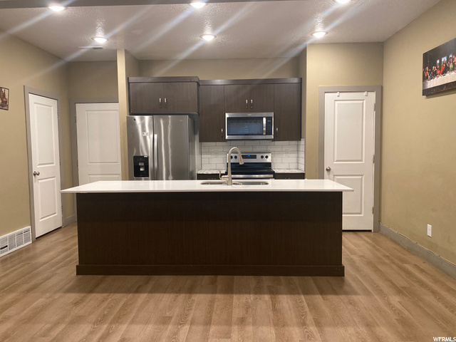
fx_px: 343
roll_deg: +1.1
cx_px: 228
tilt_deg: -4.6
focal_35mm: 26
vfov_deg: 53.1
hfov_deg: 67.3
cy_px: 171
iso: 200
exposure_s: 1/60
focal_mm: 4.25
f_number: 1.8
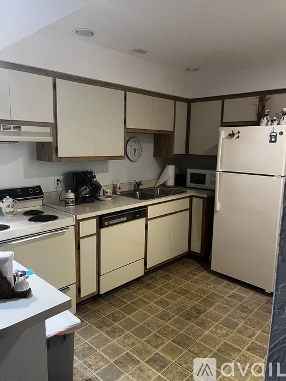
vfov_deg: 67.3
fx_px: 287
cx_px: 143
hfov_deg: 53.0
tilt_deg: -9.0
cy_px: 190
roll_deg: -0.1
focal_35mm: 26
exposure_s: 1/40
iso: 400
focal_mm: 5.1
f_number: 1.6
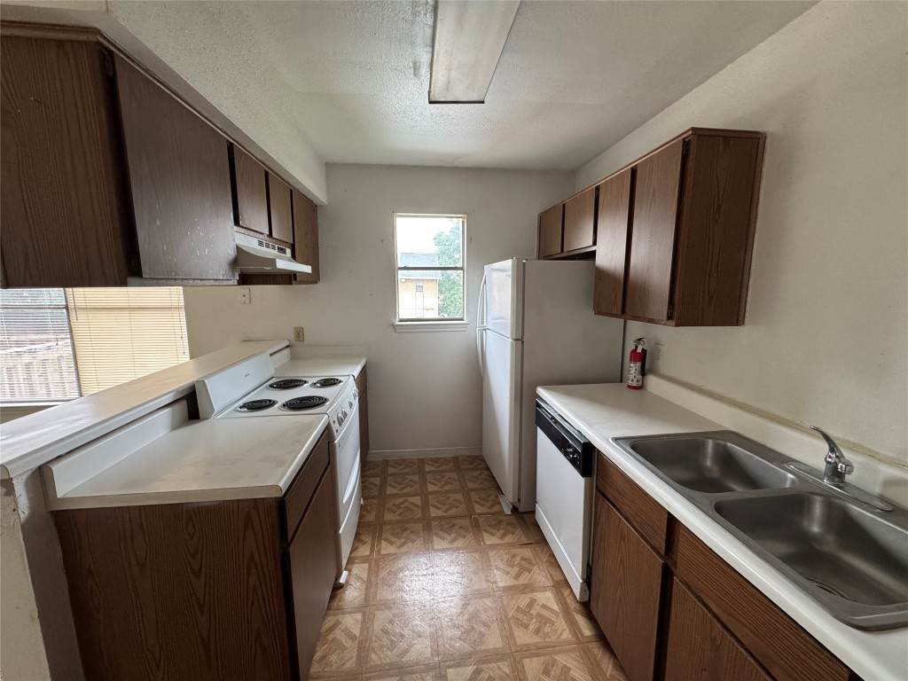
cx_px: 454
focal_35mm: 14
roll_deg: +0.1
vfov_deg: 85.7
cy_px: 340
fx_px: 367
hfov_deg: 102.1
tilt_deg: -7.9
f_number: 2.2
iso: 320
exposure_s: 1/99
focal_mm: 2.22
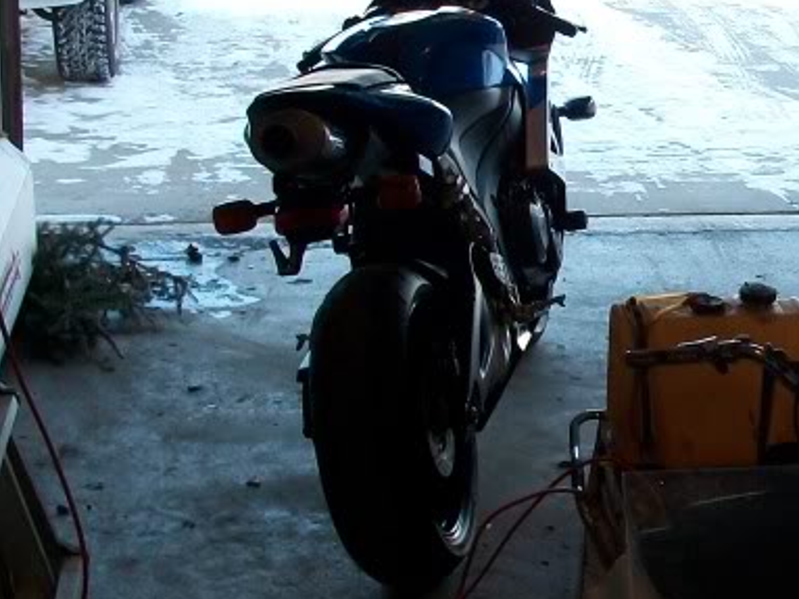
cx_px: 766
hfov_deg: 20.9
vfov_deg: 16.2
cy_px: 175
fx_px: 2100
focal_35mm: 91
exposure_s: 1/125
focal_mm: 5.7
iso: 80
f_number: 2.8
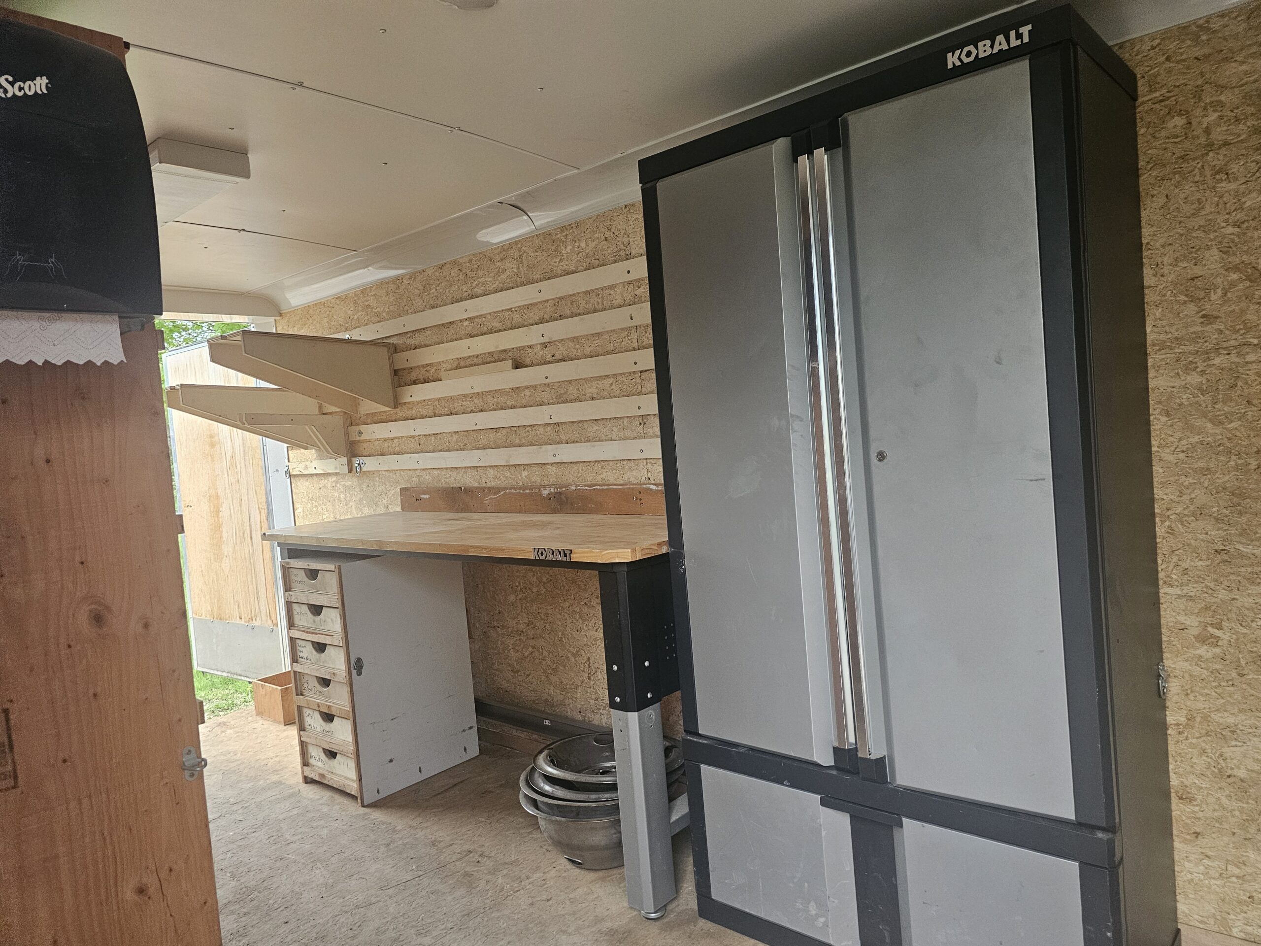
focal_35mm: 23
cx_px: 630
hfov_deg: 73.9
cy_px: 473
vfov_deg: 58.9
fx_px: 838
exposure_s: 1/120
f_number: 1.7
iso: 500
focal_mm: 6.3
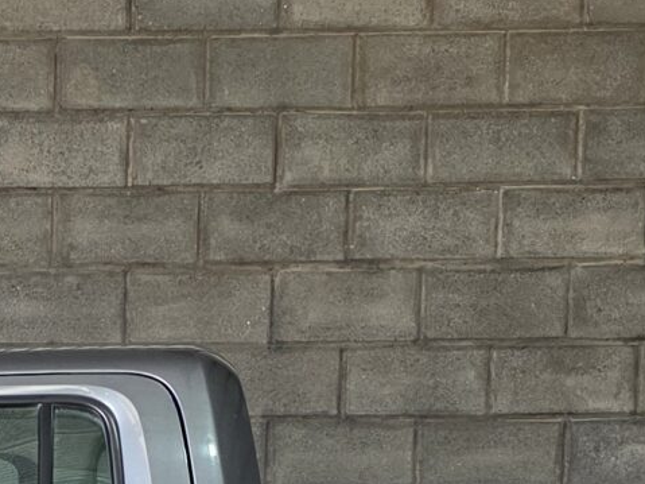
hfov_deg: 15.1
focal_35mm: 123
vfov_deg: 11.3
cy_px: 833
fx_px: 2291
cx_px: -267
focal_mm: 6.3
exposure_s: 1/180
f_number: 1.7
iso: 160
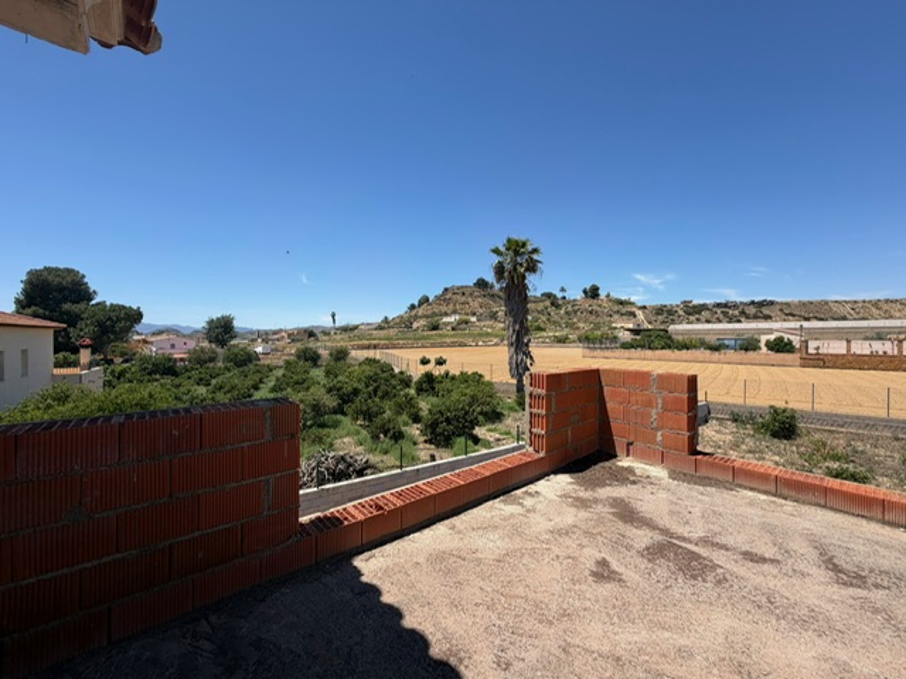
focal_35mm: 14
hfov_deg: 102.1
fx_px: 366
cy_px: 340
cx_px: 453
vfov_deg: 85.7
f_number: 2.2
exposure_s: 1/770
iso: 20
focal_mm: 2.22
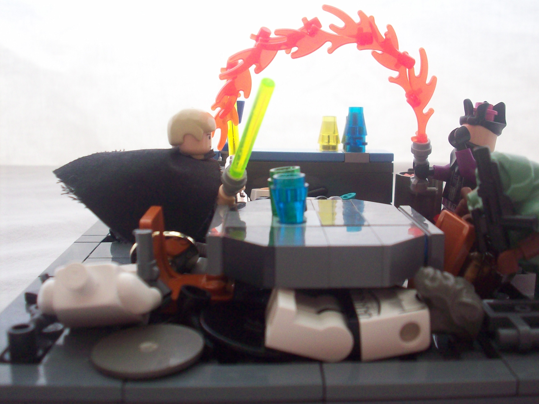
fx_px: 669
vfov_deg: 33.5
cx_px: 313
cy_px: 176
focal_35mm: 43
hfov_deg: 43.7
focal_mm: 6.2
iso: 136
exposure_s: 1/64
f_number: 2.8
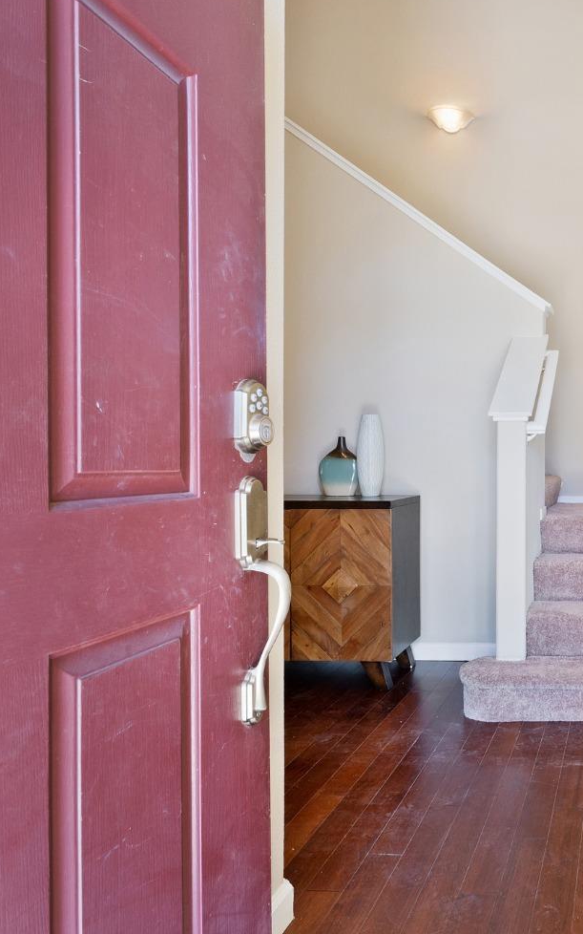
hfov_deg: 41.6
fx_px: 636
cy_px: 464
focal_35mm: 25
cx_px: 604
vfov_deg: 72.6
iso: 400
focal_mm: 16
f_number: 8
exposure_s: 1/10
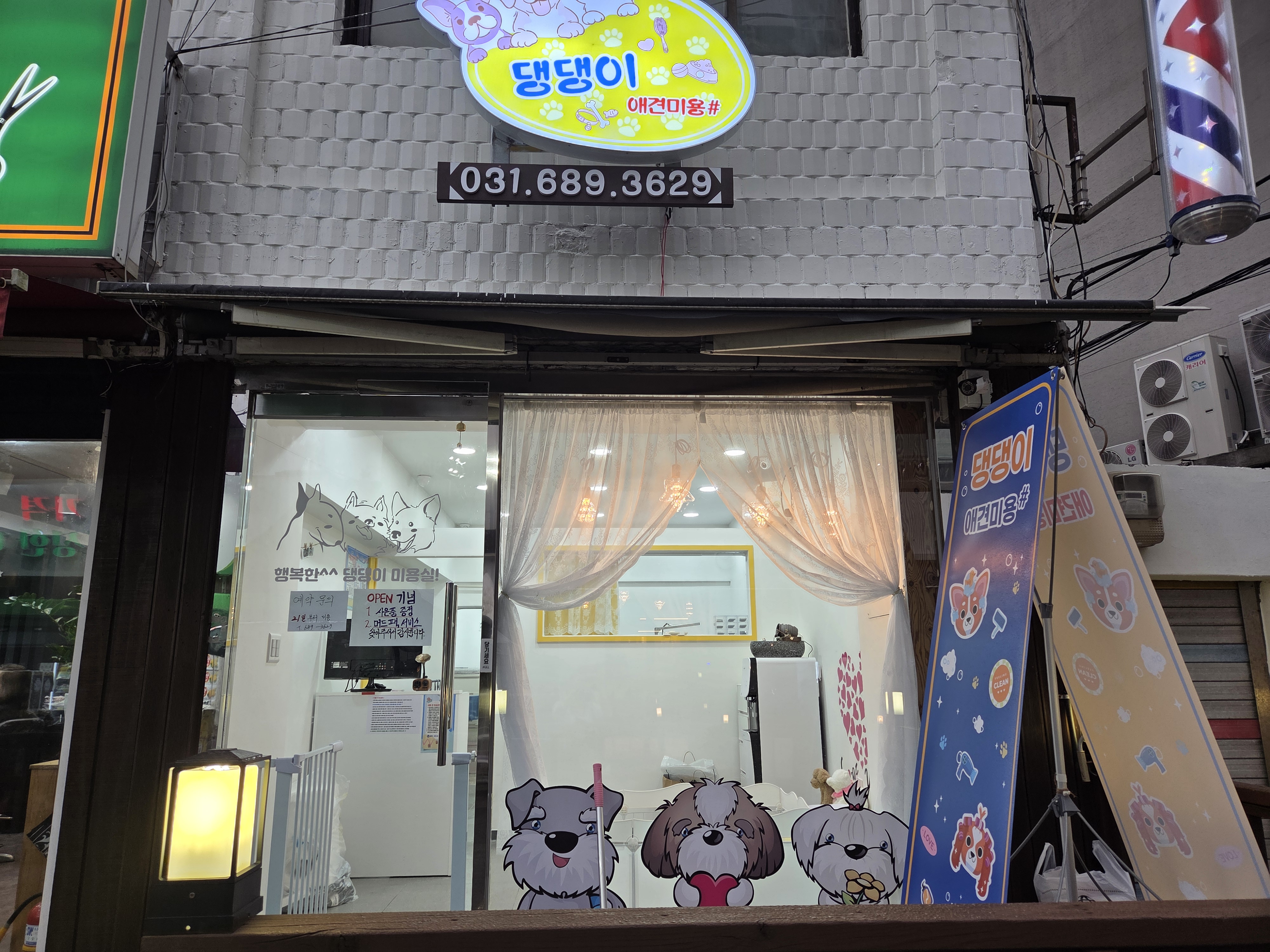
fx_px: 844
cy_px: 476
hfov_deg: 73.9
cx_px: 635
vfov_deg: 58.9
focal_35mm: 23
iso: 50
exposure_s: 1/120
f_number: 1.8
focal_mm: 5.4
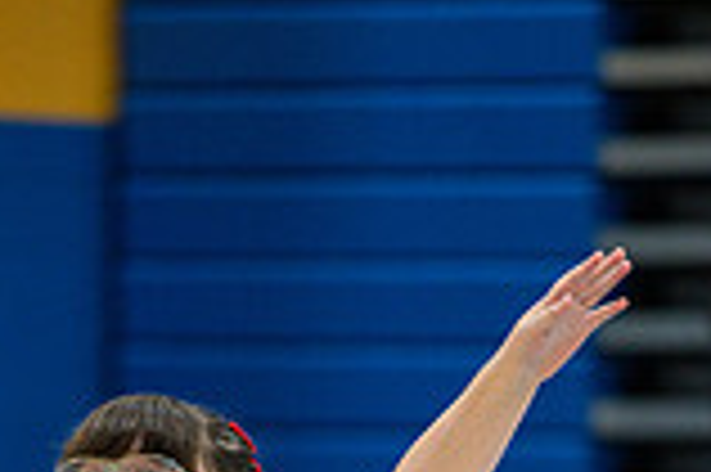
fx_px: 11226
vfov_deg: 2.4
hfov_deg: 3.6
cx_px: 238
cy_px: 859
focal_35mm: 569
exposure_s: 1/500
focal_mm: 200
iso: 4000
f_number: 4
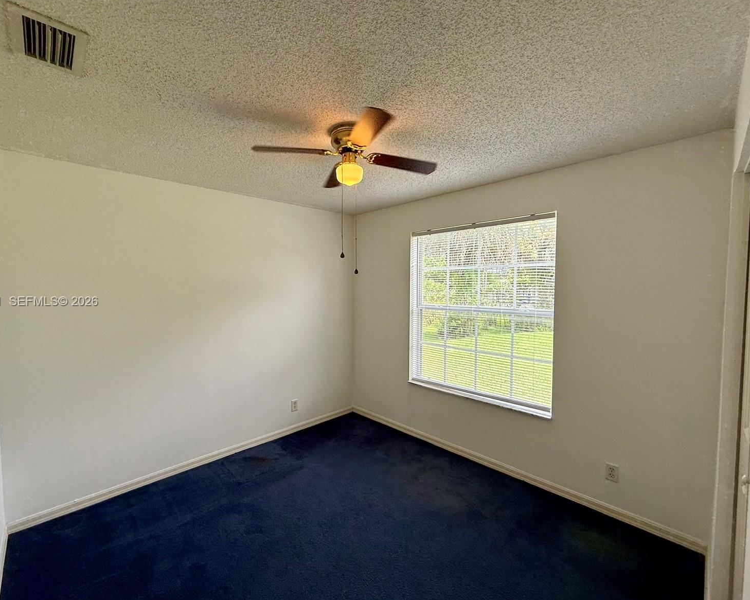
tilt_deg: -2.4
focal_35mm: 15
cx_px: 349
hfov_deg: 96.7
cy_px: 302
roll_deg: -0.1
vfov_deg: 84.0
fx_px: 333
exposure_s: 1/99
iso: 50
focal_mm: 2.22
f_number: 2.2
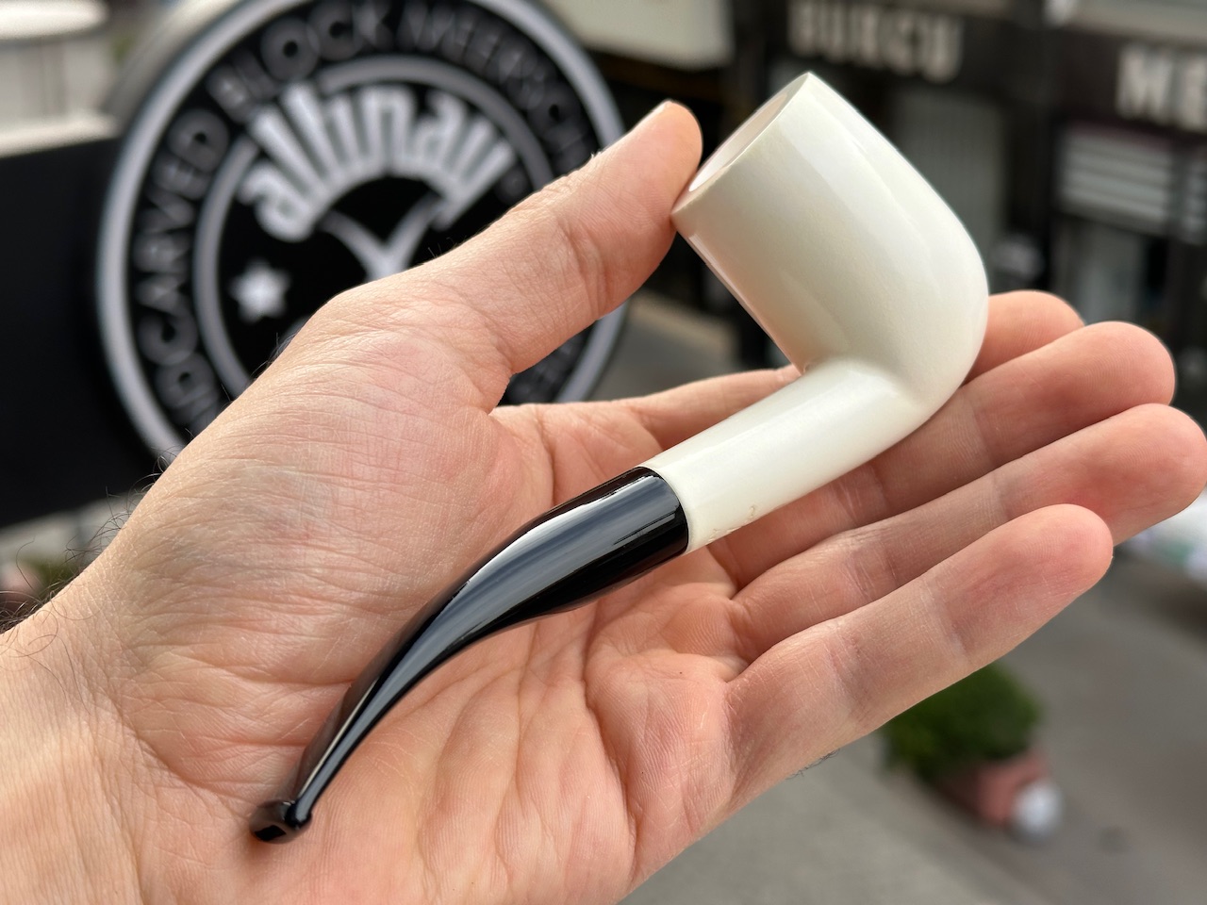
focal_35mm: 48
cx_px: 604
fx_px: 1674
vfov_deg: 30.3
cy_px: 452
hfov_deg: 39.7
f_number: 1.78
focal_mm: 6.86
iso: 64
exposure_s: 1/729
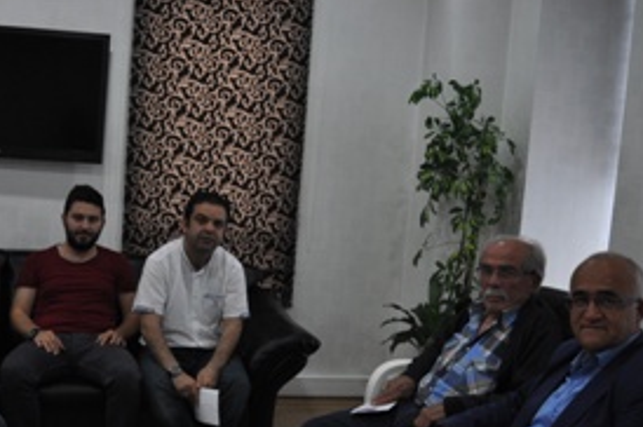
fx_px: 874
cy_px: 195
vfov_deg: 27.4
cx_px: 176
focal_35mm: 49
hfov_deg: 39.5
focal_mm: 20
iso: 560
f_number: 4
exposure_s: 1/60
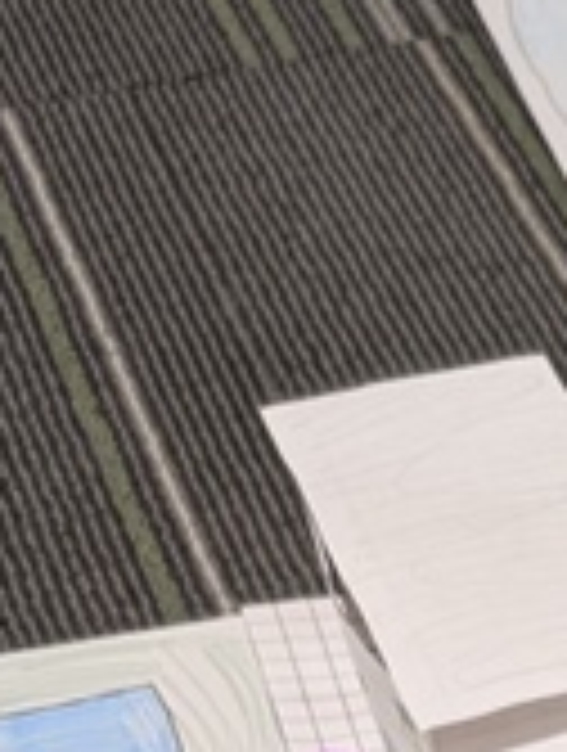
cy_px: 1698
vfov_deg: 11.5
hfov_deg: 9.3
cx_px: 1276
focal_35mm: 147
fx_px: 3198
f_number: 1.68
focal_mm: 6.9
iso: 145
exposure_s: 1/43
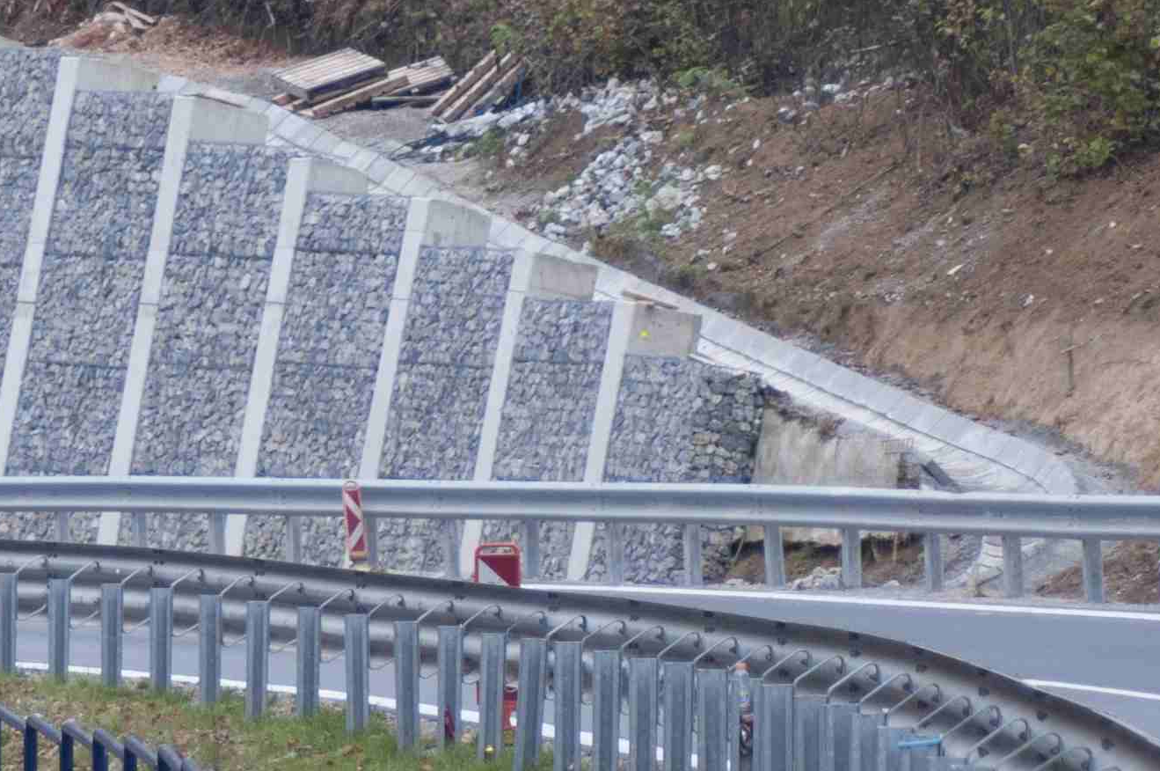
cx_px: -333
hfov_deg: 4.7
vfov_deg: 3.1
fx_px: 14128
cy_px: 138
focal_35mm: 439
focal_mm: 90
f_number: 4
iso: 320
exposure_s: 1/400
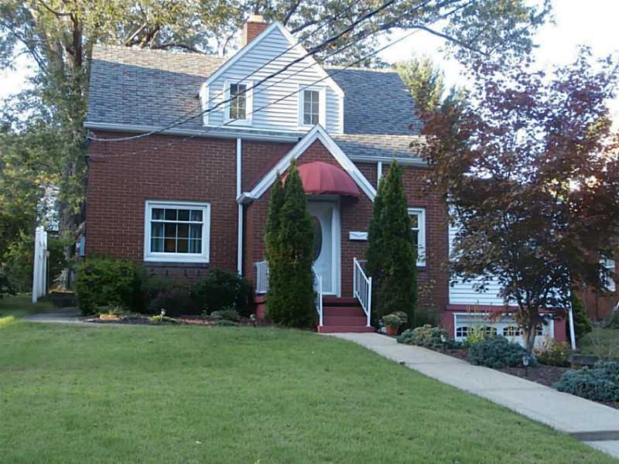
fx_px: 840
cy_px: 232
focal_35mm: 47
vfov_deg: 30.9
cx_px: 310
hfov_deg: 40.4
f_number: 4.2
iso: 100
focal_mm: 8.29
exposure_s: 1/40
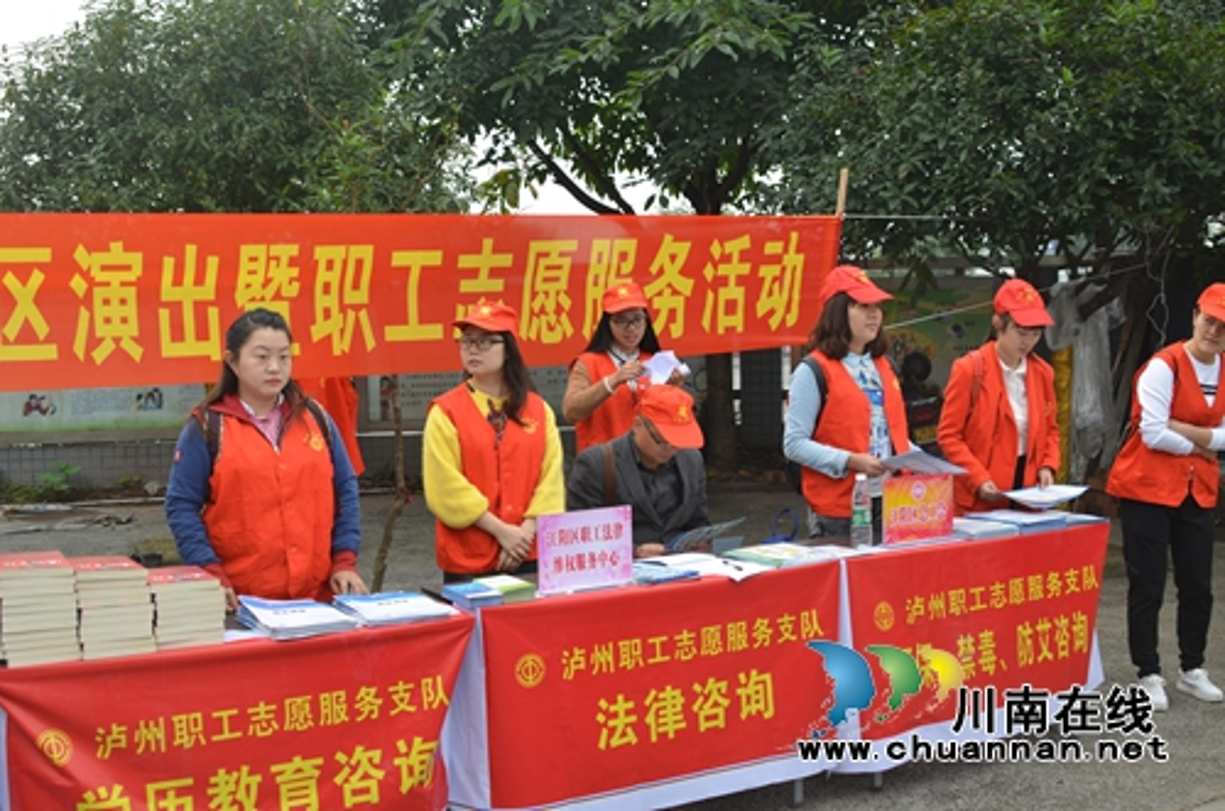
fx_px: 1426
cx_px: 612
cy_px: 406
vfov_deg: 31.7
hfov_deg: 46.5
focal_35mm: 42
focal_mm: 28
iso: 100
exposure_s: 1/125
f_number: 5.6
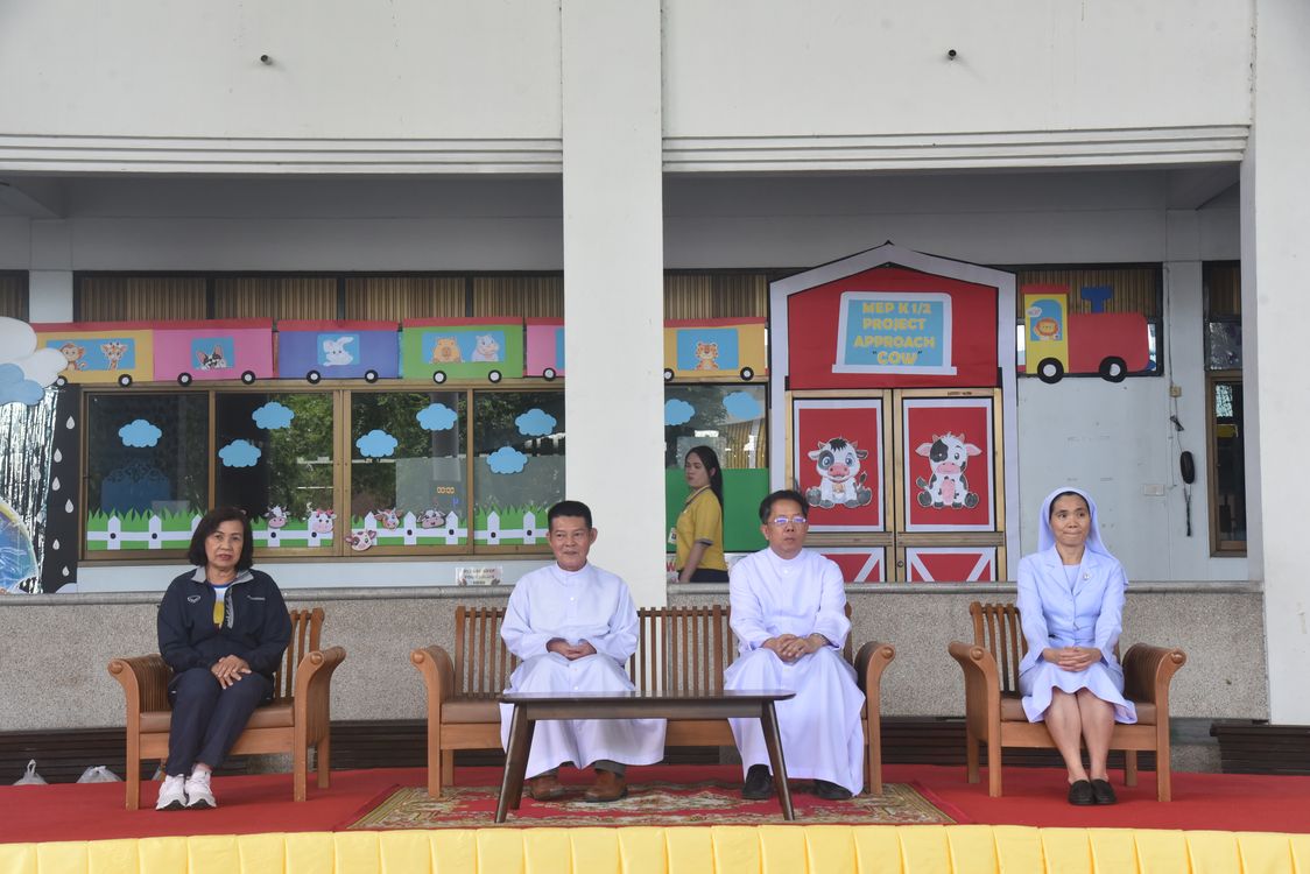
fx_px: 2111
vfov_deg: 23.4
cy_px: 437
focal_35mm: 58
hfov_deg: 34.5
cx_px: 655
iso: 2000
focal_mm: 58
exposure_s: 1/160
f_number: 5.6
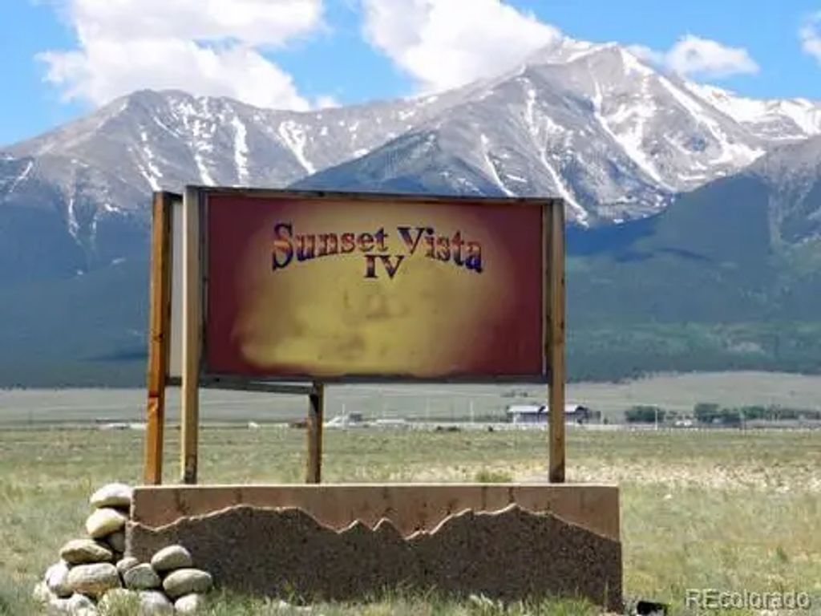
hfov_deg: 16.8
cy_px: 308
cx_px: 410
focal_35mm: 117
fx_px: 2775
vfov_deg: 12.7
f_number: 5
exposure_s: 1/238
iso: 64
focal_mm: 20.8
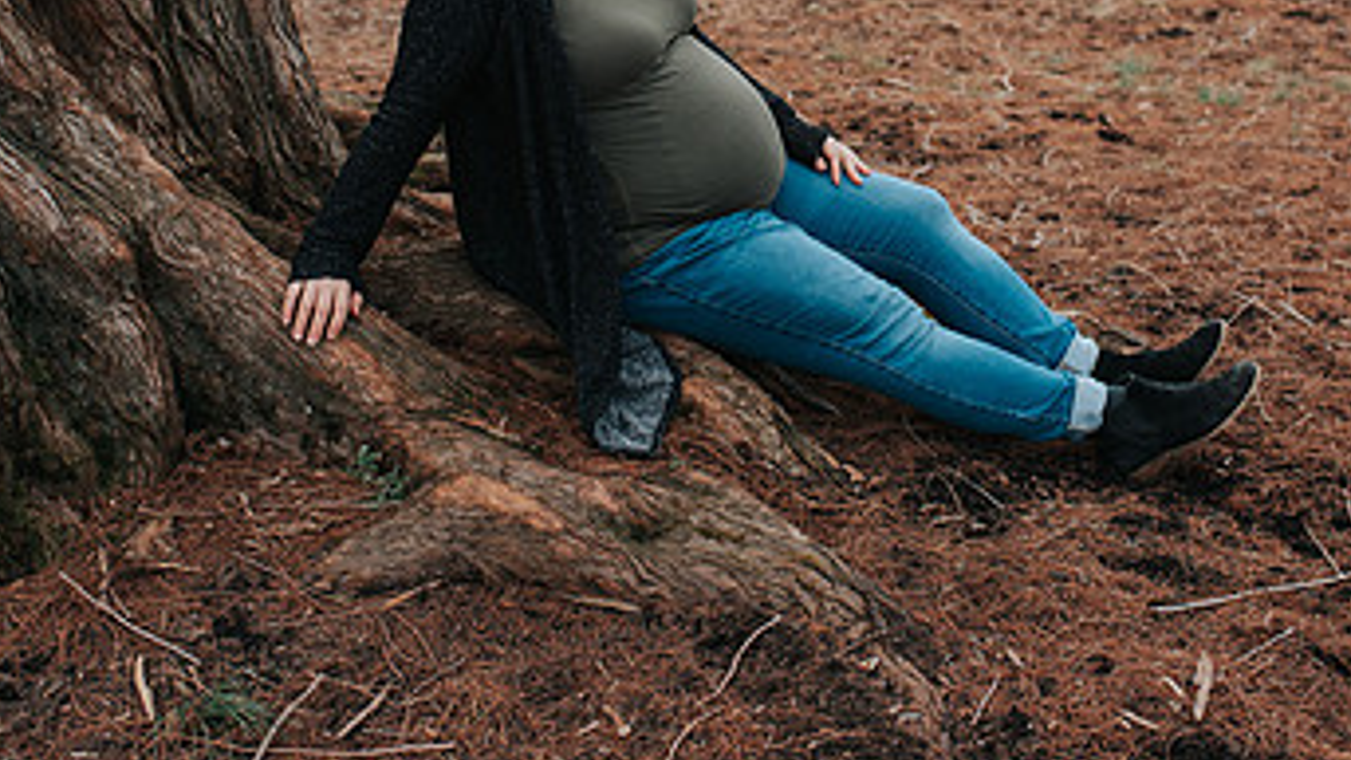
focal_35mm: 62
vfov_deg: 19.0
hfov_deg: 33.8
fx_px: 2221
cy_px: 26
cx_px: 733
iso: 400
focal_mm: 35
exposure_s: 1/800
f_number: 3.2
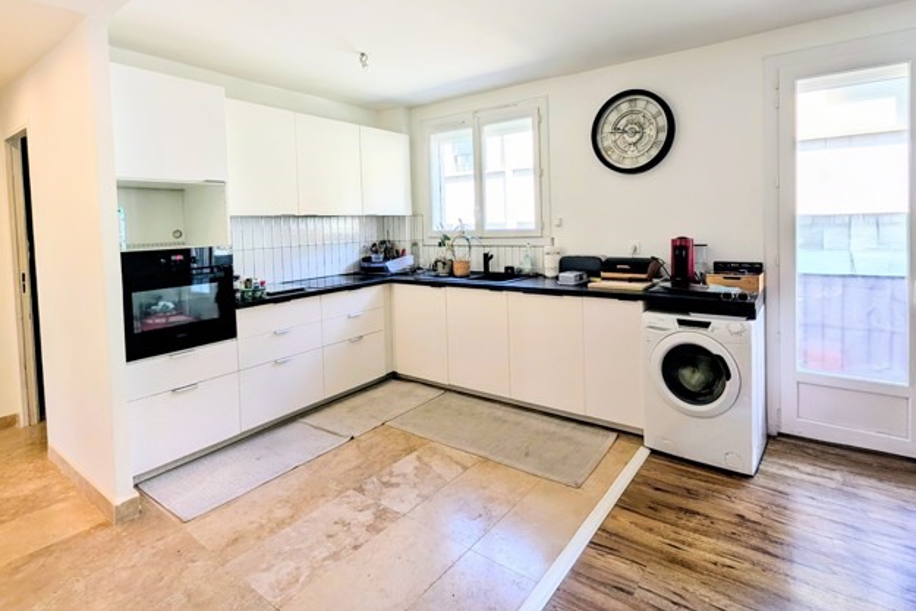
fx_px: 407
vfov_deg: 72.8
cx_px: 517
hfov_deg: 96.2
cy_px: 236
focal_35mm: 16
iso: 48
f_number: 1.7
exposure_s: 1/313
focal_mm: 2.02
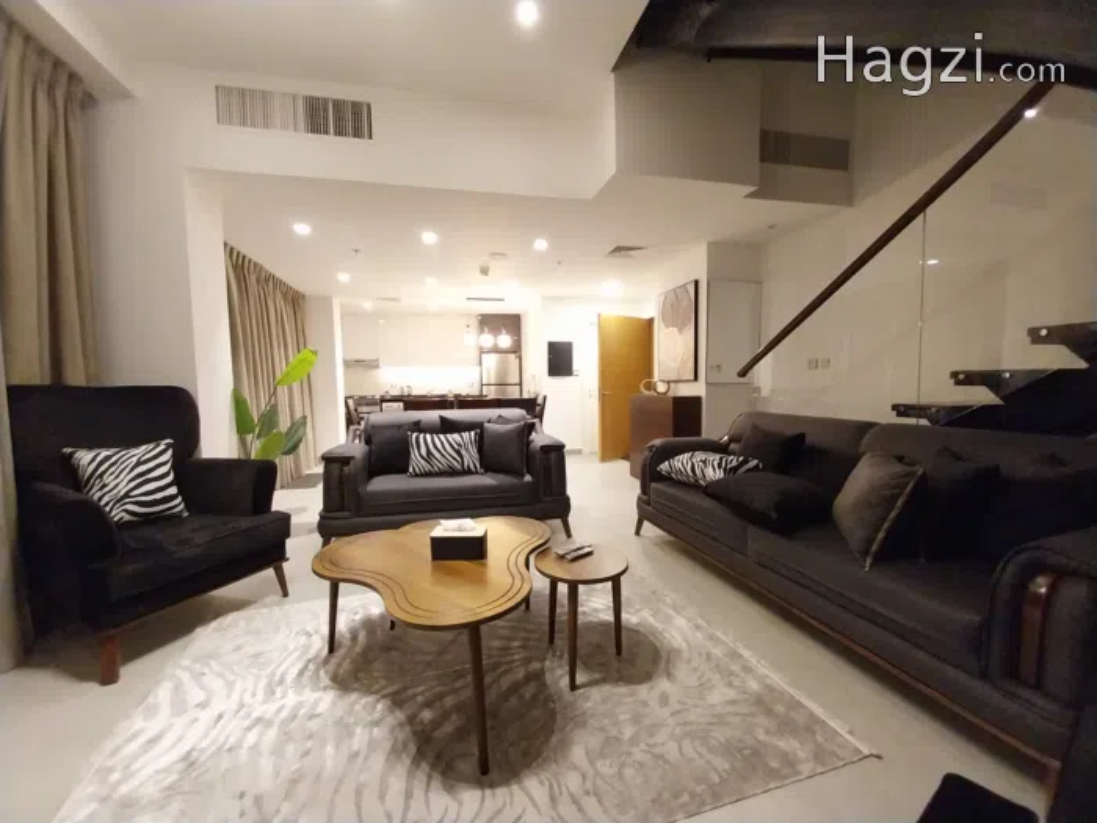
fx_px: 412
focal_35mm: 13
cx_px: 548
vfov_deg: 89.9
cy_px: 412
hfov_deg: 106.2
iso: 320
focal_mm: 1.3
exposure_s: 1/14
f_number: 2.2
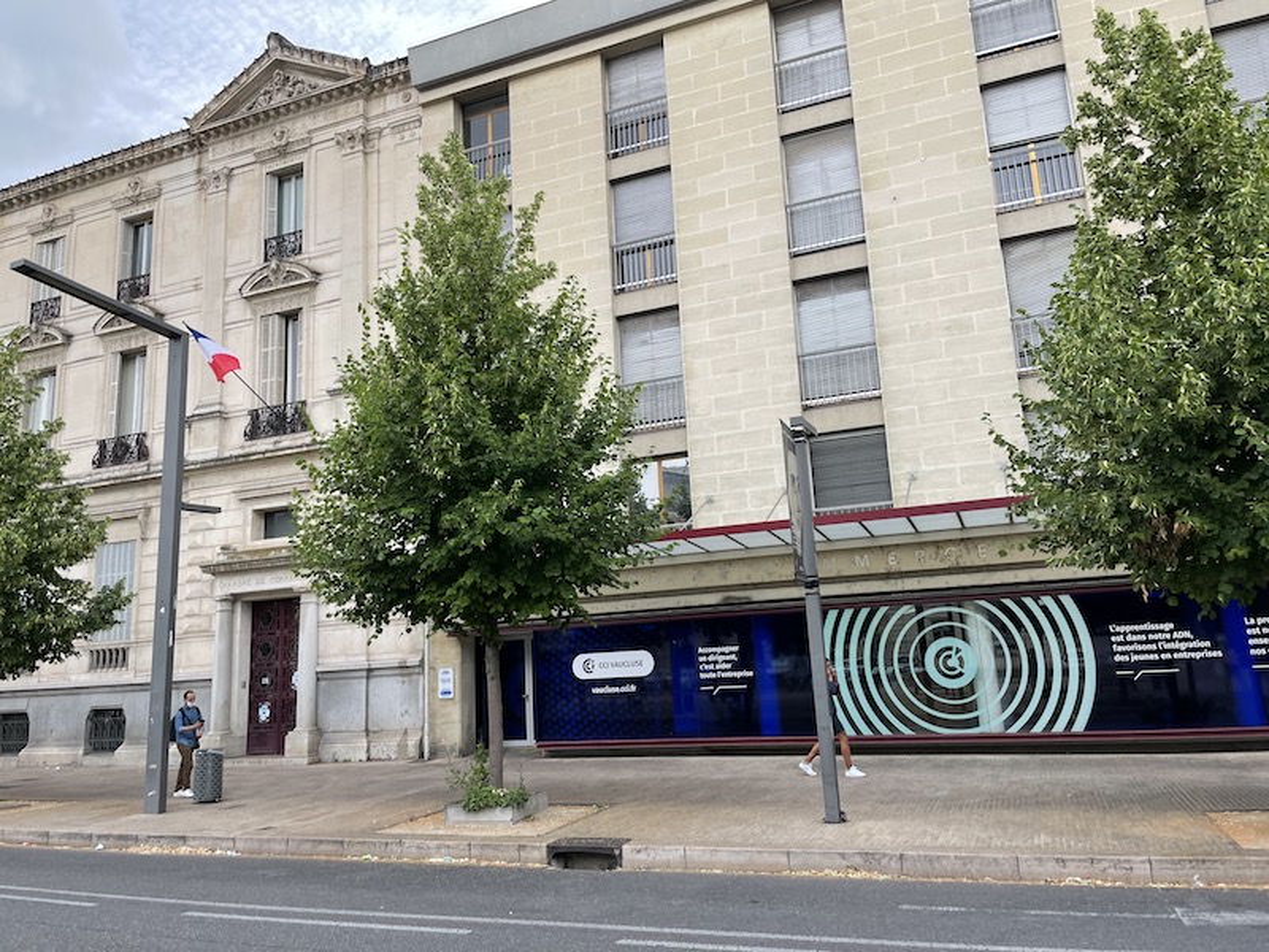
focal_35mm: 26
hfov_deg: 67.3
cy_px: 476
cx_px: 634
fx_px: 953
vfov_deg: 53.1
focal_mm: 4.2
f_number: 1.6
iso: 32
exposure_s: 1/550
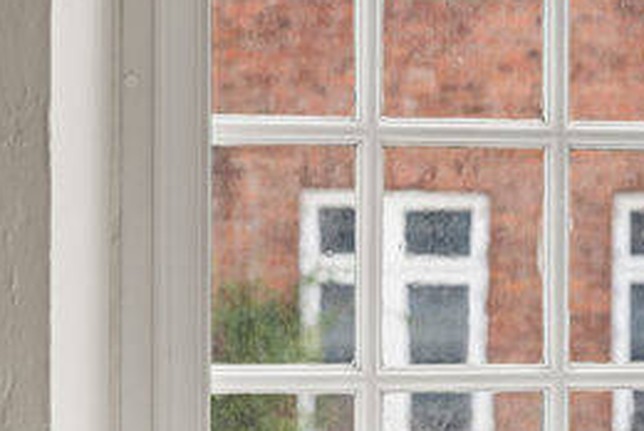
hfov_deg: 9.3
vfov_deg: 6.4
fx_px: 3850
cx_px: 936
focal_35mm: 215
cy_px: 251
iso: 160
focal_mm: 70
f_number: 5.6
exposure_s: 1/60
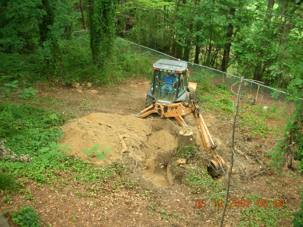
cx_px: 152
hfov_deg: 52.6
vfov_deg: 40.7
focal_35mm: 35
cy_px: 114
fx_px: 306
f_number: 3
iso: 50
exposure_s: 1/38
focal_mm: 5.8
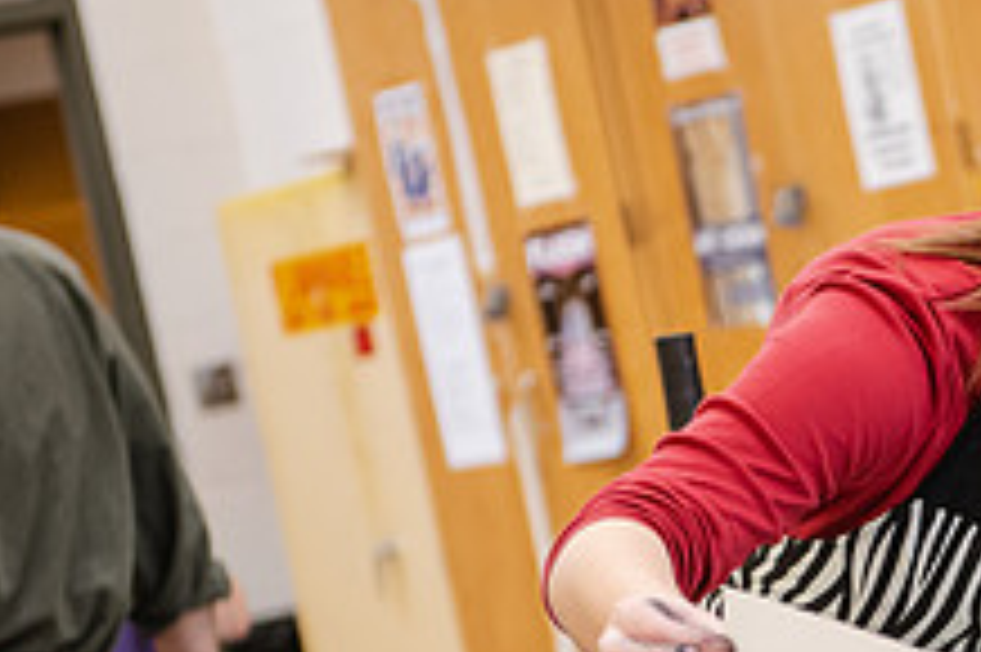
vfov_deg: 7.7
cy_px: 681
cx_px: 1076
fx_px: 4792
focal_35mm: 176
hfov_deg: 11.5
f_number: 3.2
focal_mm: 66
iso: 640
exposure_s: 1/200
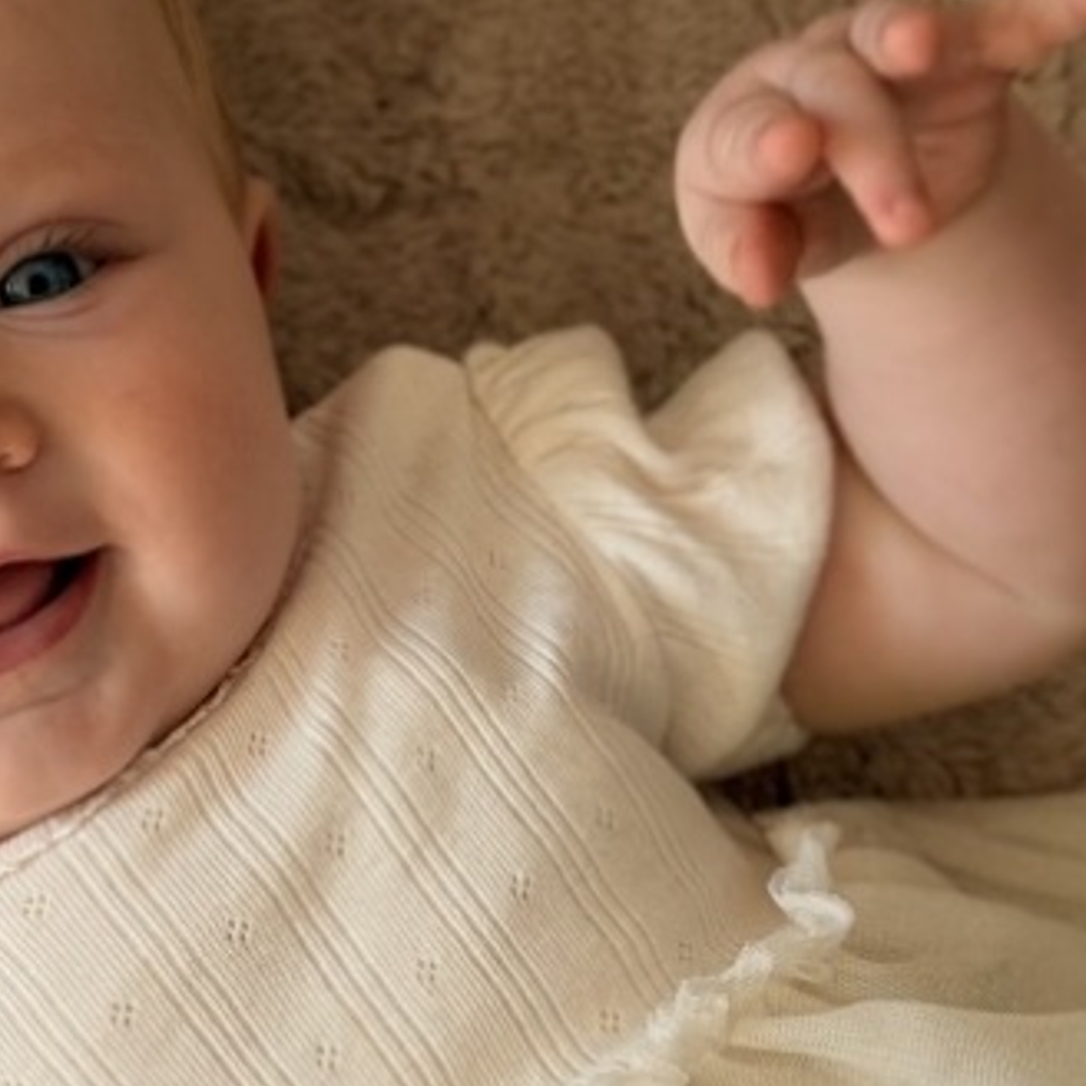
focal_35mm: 138
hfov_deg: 12.6
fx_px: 4898
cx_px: 228
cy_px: 1356
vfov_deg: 12.3
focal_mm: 6.76
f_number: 1.78
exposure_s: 1/121
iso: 50
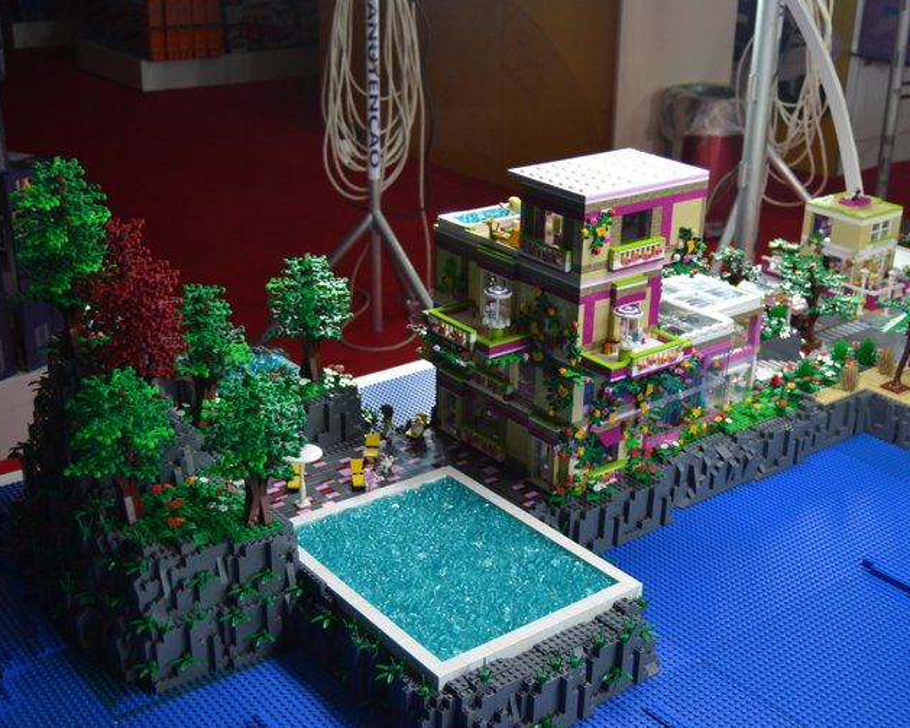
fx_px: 1158
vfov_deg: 34.9
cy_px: 384
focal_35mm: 43
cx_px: 472
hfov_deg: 42.9
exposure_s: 1/60
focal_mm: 24
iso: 500
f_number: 3.8
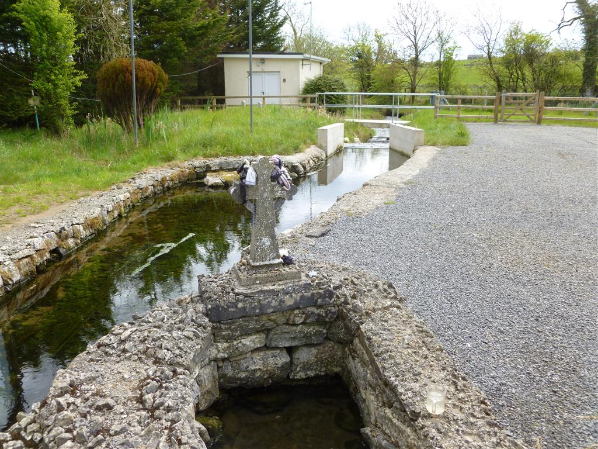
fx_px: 484
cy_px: 224
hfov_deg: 63.4
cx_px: 299
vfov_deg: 49.7
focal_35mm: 28
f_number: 3.3
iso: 100
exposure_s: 1/320
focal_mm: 5
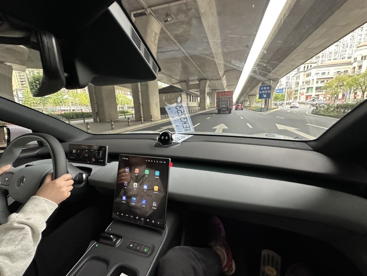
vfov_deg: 85.7
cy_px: 138
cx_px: 184
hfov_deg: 102.1
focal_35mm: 14
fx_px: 148
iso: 320
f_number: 2.2
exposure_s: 1/78
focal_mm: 2.22
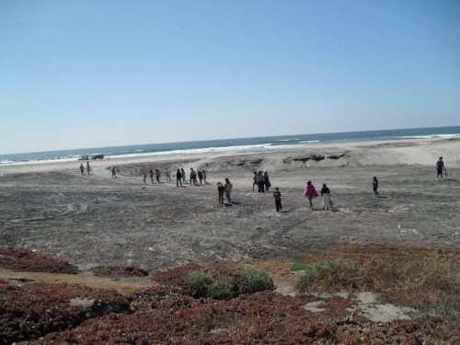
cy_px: 172
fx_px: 465
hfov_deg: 52.6
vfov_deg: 40.7
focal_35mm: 35
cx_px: 230
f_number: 8.9
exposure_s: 1/250
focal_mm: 6.2
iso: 100
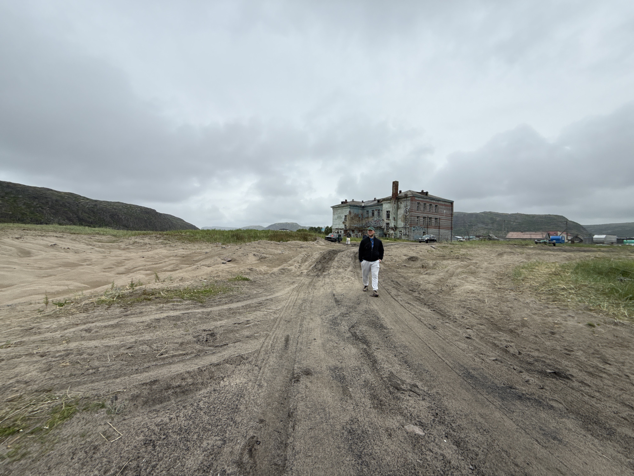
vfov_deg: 85.7
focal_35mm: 14
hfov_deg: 102.1
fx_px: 256
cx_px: 317
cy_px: 238
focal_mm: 2.22
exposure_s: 1/1613
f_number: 2.2
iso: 50
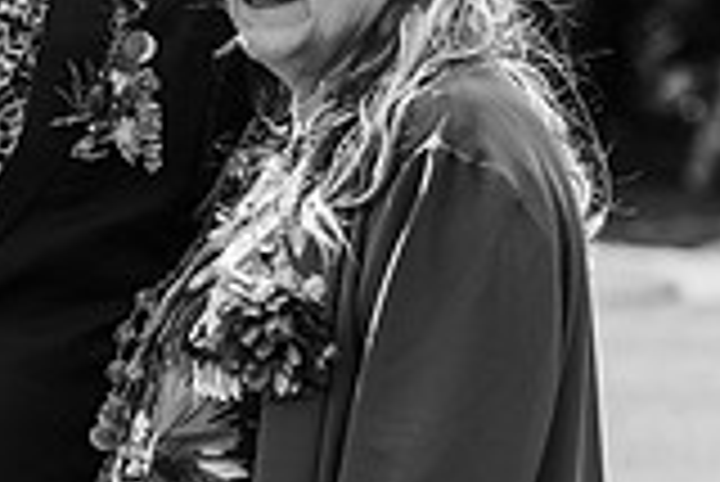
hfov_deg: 6.6
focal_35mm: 308
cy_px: 306
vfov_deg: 4.5
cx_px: -261
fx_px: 6165
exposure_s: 1/1000
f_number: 3.2
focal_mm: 85
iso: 100
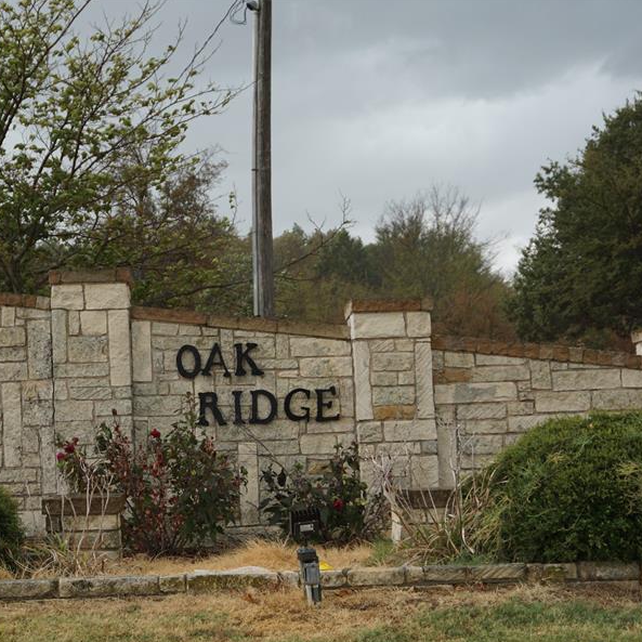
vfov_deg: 26.1
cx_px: 212
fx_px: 1385
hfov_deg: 26.0
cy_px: 364
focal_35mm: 66
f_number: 5
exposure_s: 1/60
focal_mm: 30
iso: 125
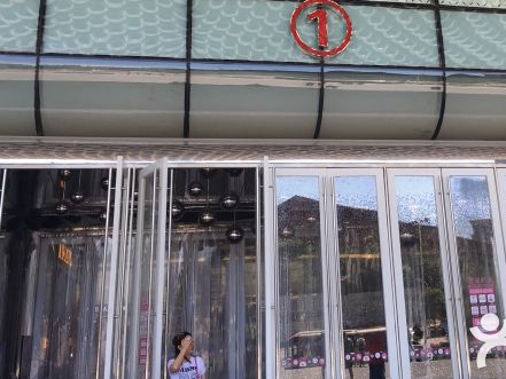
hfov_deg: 40.5
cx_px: 356
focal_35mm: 46
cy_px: 99
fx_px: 673
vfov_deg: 31.0
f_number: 2.2
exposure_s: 1/281
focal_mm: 4.15
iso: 25
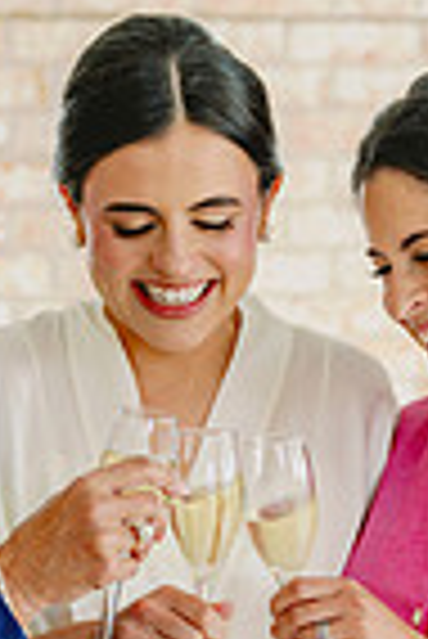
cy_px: 526
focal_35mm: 196
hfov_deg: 7.0
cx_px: 104
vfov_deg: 10.4
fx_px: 3487
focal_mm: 62
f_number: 3.5
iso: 160
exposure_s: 1/250
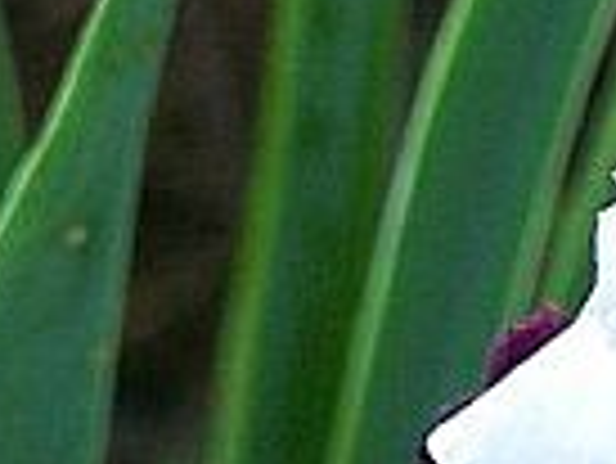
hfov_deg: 2.5
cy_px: 207
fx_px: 14249
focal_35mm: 800
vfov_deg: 1.9
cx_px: 1115
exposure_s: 1/250
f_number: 3.2
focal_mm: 28
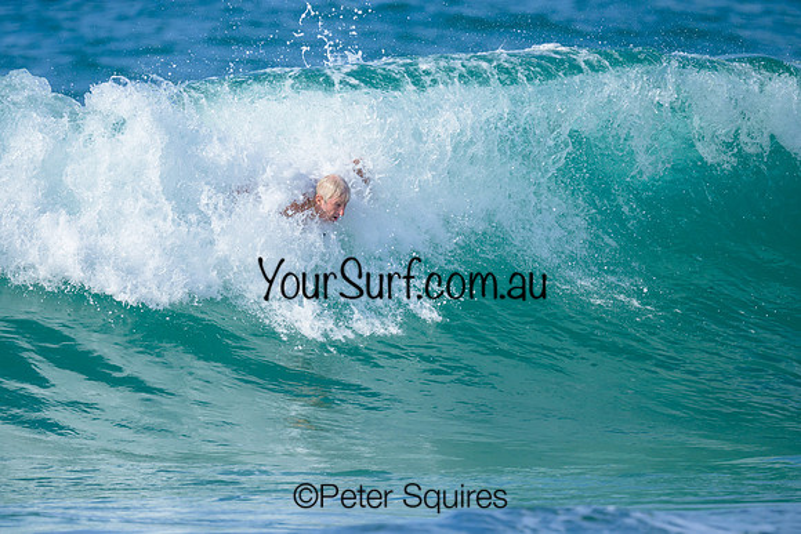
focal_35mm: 1098
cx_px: 279
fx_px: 24444
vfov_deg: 1.3
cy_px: 247
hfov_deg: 1.9
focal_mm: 800
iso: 320
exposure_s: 1/2000
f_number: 6.3
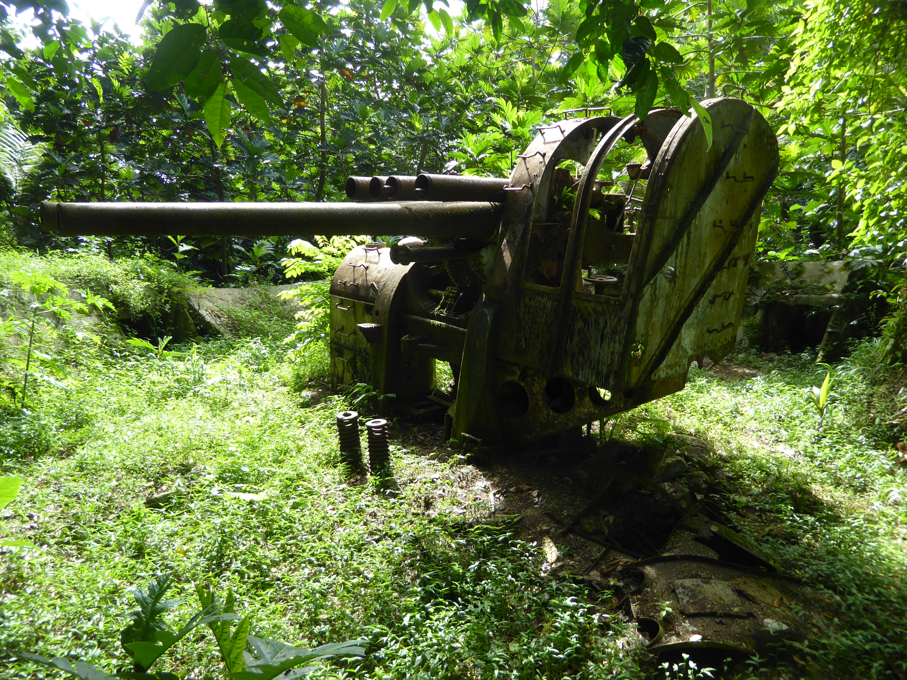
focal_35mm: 25
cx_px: 454
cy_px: 340
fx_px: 655
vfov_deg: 54.9
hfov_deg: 69.4
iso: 80
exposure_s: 1/80
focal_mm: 4.3
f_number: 3.3
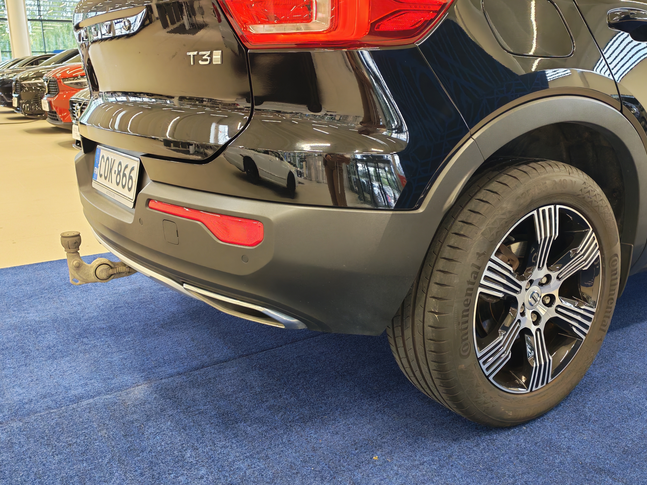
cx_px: 324
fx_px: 635
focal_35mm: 34
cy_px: 242
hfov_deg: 54.0
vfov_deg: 41.8
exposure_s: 1/100
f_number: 1.9
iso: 640
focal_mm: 6.12
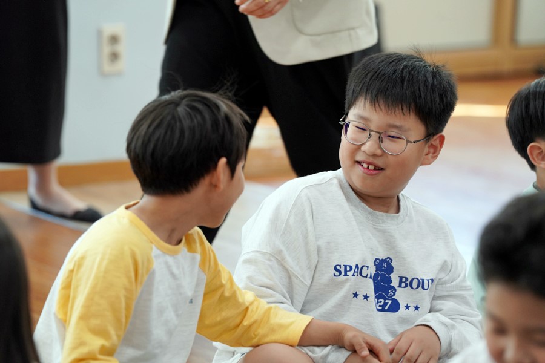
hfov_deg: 10.3
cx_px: 272
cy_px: 182
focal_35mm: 200
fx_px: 3028
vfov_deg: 6.9
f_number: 4
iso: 1600
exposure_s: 1/250
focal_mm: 200
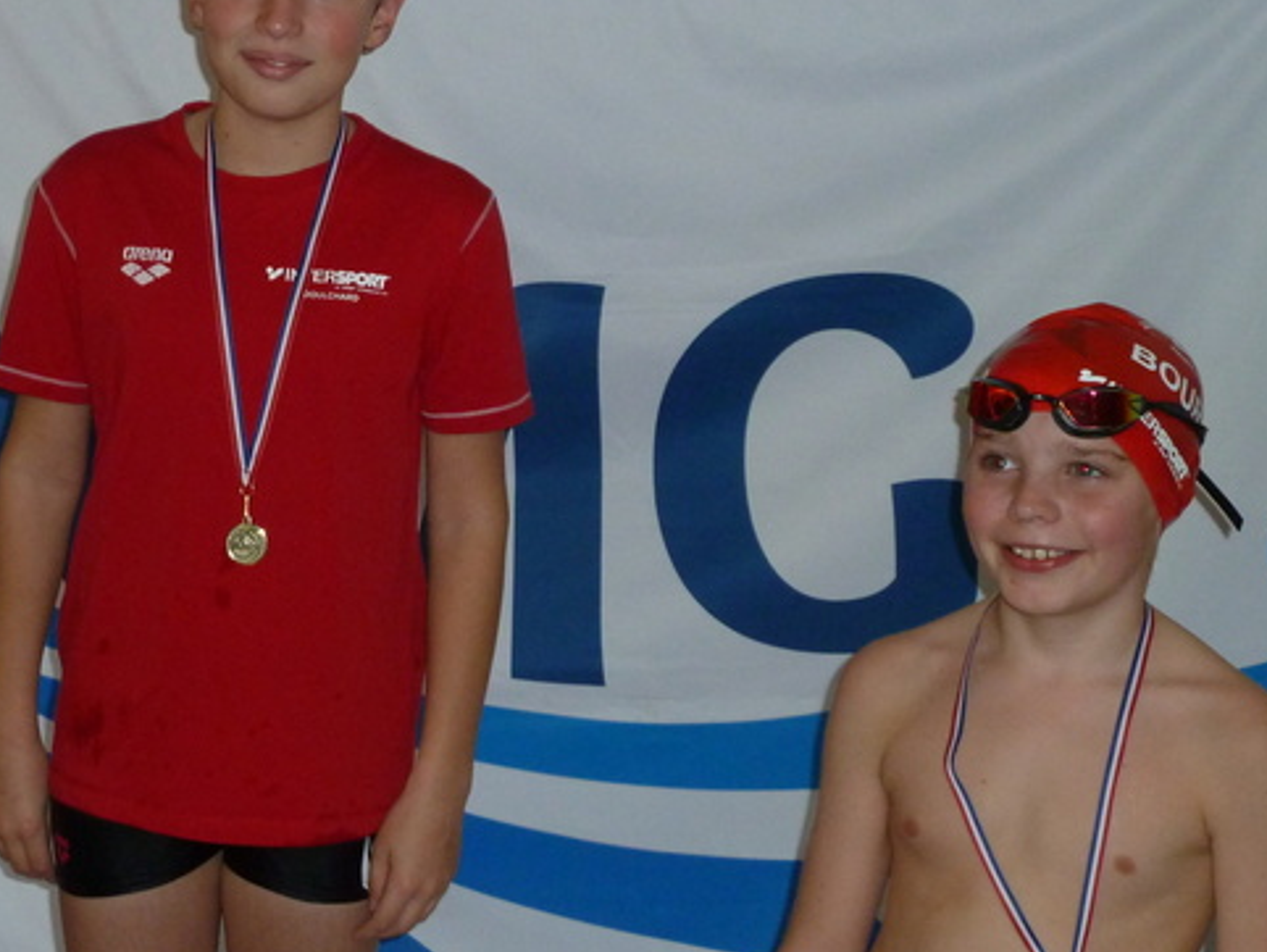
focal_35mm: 69
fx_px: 2527
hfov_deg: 27.9
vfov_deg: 21.3
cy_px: 544
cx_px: 389
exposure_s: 1/30
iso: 250
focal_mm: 6.9
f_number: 3.7
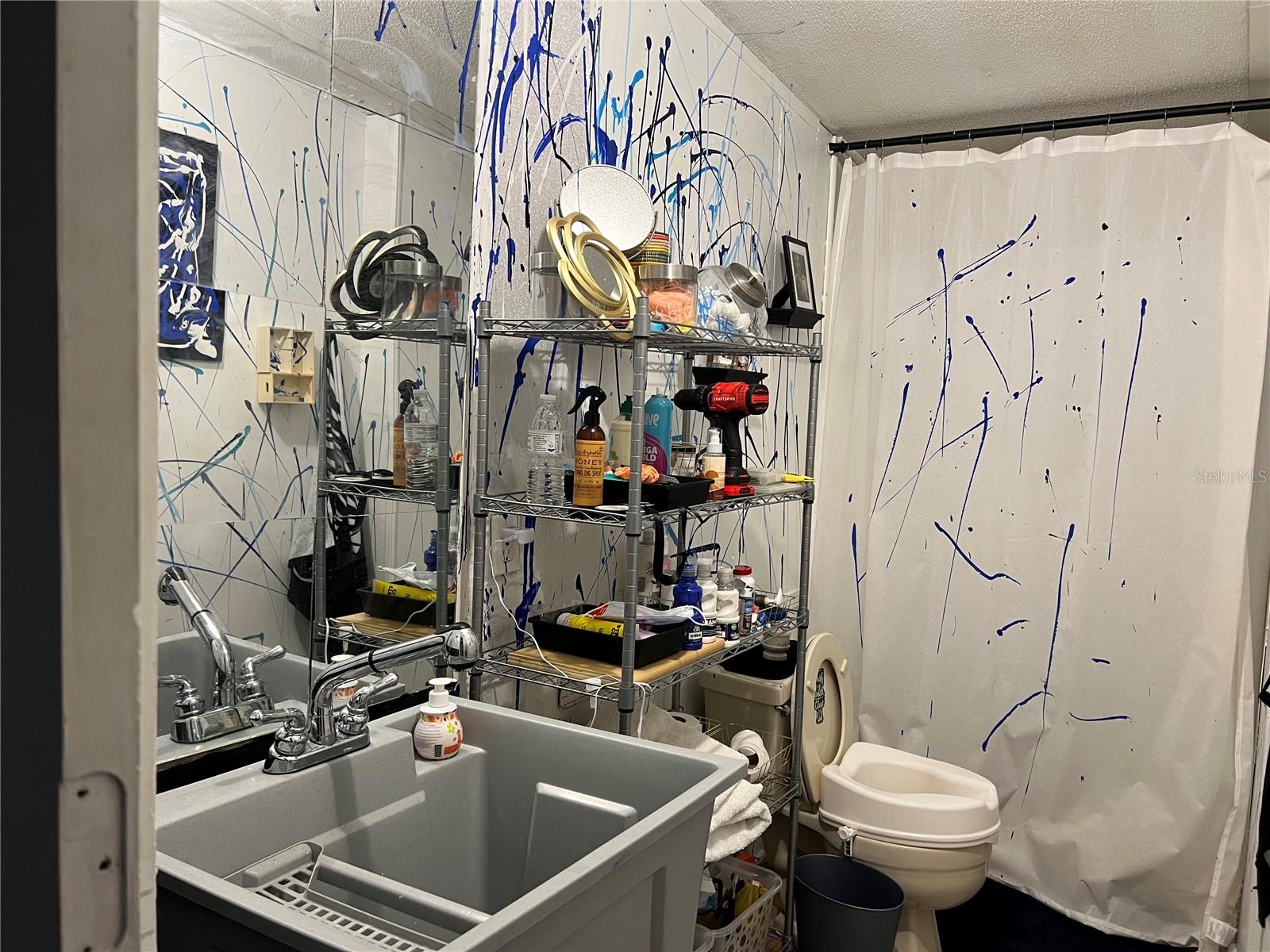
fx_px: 954
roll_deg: -2.0
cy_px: 476
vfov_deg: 53.1
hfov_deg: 67.3
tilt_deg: -4.7
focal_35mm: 26
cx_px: 635
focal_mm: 5.7
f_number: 1.5
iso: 125
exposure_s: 1/60
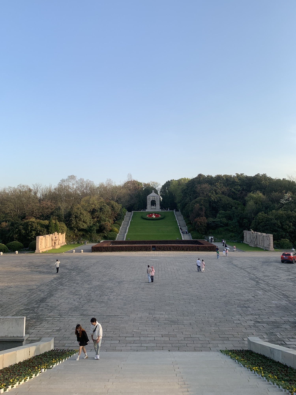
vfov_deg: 67.3
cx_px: 148
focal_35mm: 26
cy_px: 198
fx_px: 296
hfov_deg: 53.1
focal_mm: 4.25
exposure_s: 1/871
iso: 25
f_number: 1.8
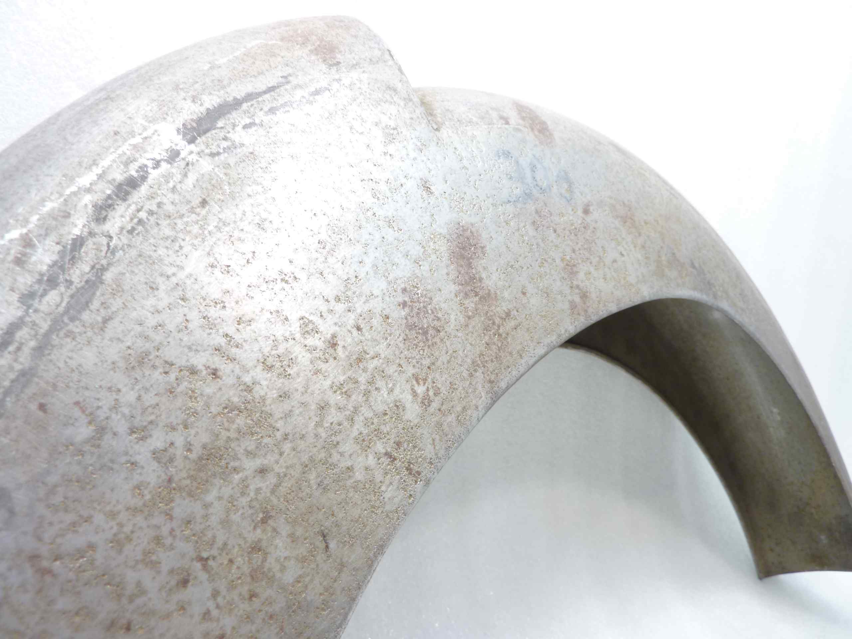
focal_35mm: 25
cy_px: 320
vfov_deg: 54.9
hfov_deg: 69.4
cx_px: 426
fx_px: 615
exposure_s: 1/10
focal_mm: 4.1
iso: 80
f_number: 3.3
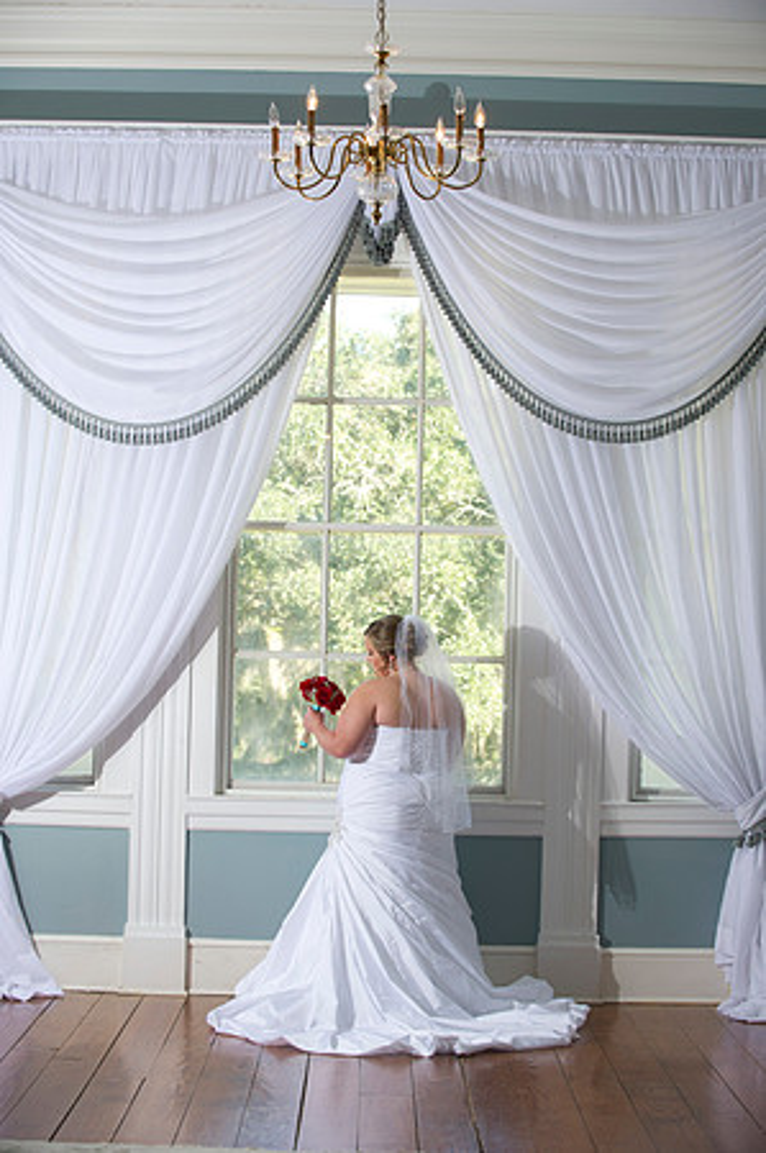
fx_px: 2623
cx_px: 383
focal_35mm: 82
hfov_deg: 16.6
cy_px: 576
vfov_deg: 24.8
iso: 400
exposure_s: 1/125
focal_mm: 82
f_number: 4.5
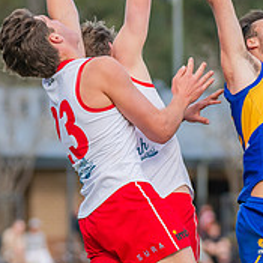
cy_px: 198
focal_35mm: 736
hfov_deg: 2.4
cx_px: 116
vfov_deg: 2.4
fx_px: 6326
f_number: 5
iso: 800
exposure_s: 1/1250
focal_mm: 210
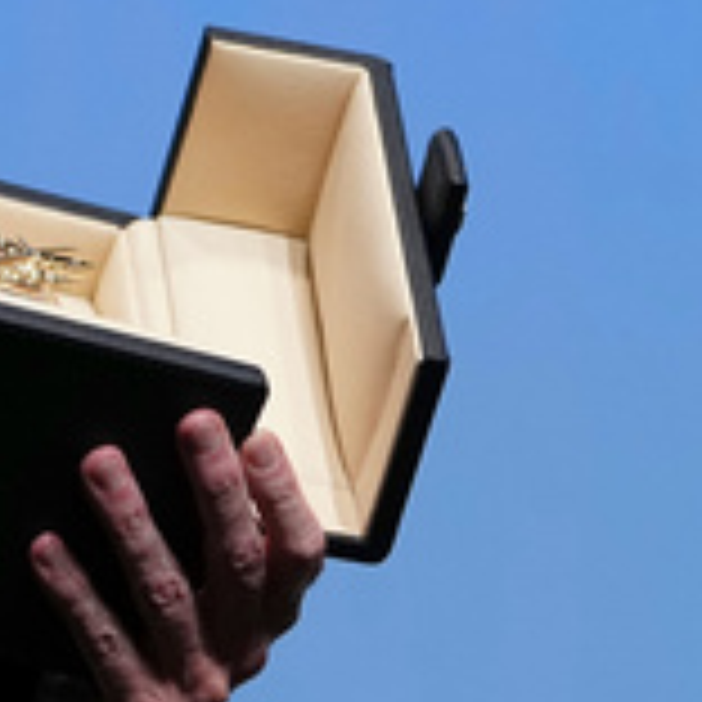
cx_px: 284
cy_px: 333
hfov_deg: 3.9
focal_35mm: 451
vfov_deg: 3.9
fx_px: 10348
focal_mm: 81
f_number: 2
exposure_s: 1/565
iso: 800
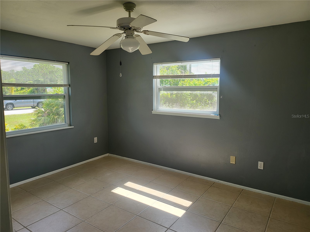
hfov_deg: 71.6
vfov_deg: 56.8
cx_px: 155
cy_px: 116
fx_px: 215
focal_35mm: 24
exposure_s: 1/208
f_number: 1.8
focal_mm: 5
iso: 40
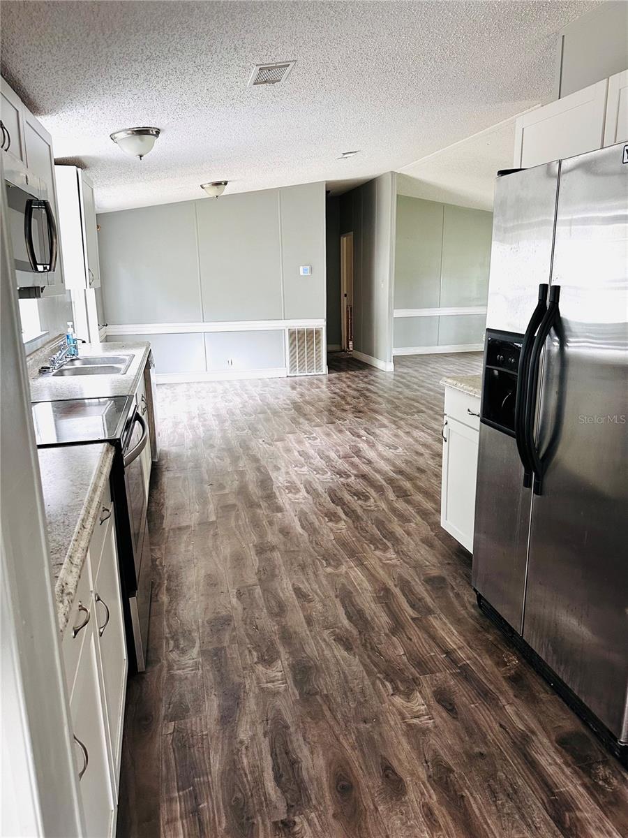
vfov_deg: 71.6
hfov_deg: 56.8
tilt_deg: -12.8
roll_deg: +0.5
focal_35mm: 24
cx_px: 314
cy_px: 419
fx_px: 581
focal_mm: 6.86
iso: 250
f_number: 1.78
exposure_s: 1/65
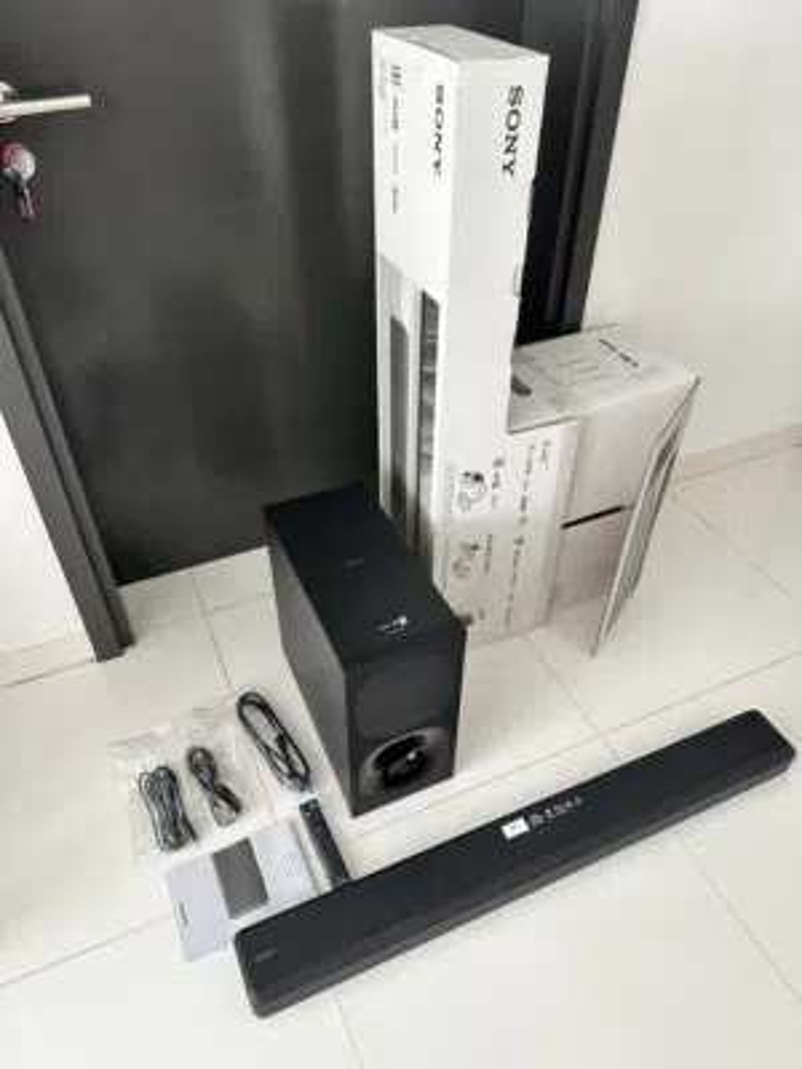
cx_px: 401
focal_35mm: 24
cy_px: 534
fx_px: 741
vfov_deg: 71.6
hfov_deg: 56.8
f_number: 1.78
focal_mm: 6.86
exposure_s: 1/108
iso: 250
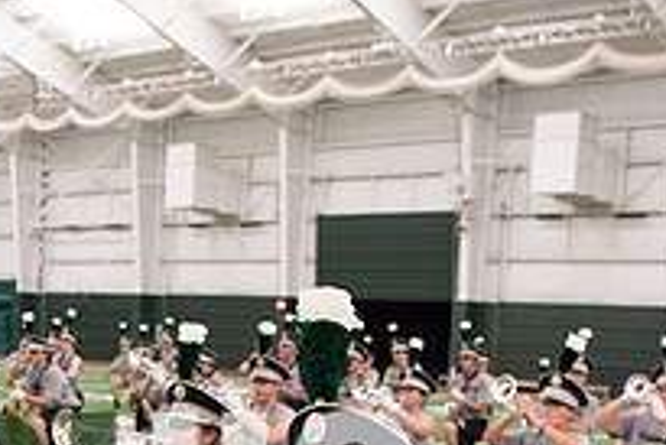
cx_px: 169
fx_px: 1259
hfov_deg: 29.2
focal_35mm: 68
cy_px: 564
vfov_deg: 18.7
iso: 3200
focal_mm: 24
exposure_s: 1/320
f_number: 3.2
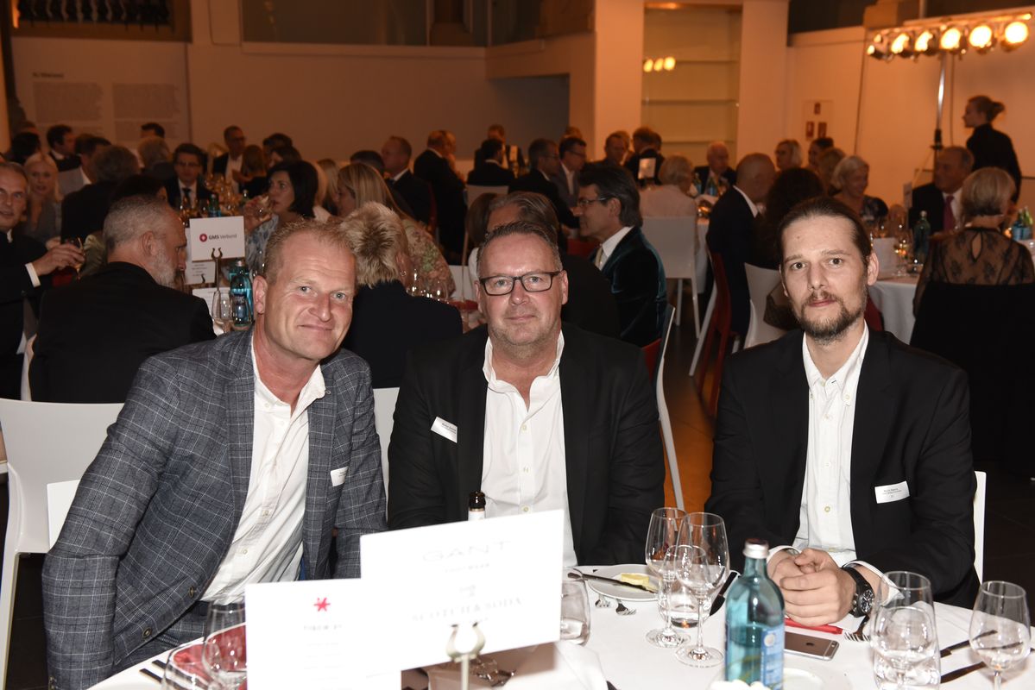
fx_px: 1265
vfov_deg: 30.5
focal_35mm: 44
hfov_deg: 44.5
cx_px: 518
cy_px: 345
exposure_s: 1/80
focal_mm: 44
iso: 1600
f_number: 4.5
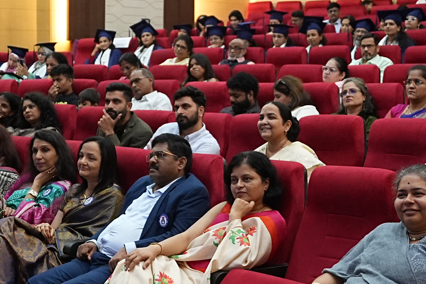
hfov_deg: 22.9
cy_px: 124
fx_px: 1053
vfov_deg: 15.4
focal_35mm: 89
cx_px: 224
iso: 3200
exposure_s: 1/125
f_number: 2.8
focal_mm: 24
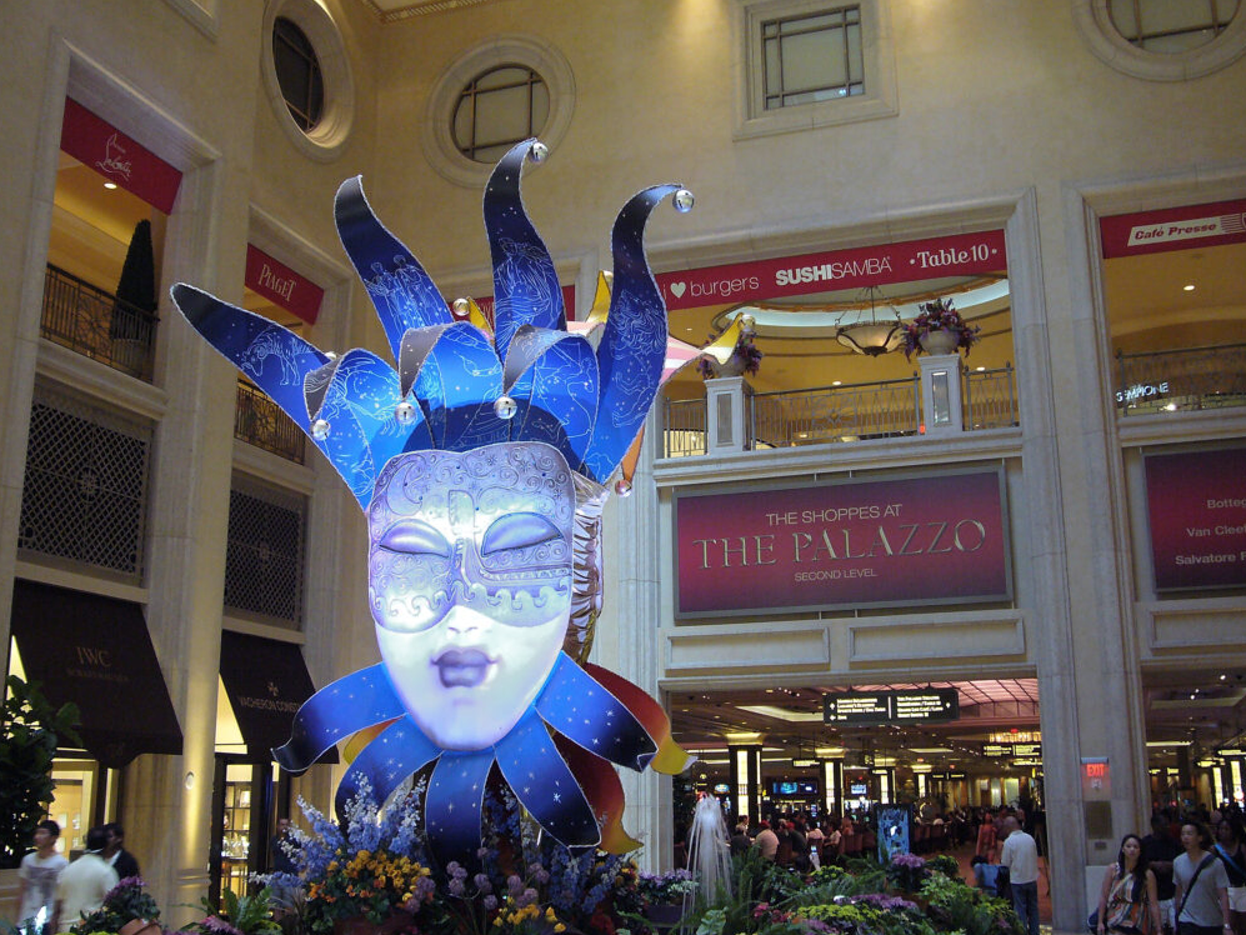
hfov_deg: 49.0
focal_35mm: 38
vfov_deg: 37.7
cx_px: 622
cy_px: 478
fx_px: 1368
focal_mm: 6.1
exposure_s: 1/13
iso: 200
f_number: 3.1
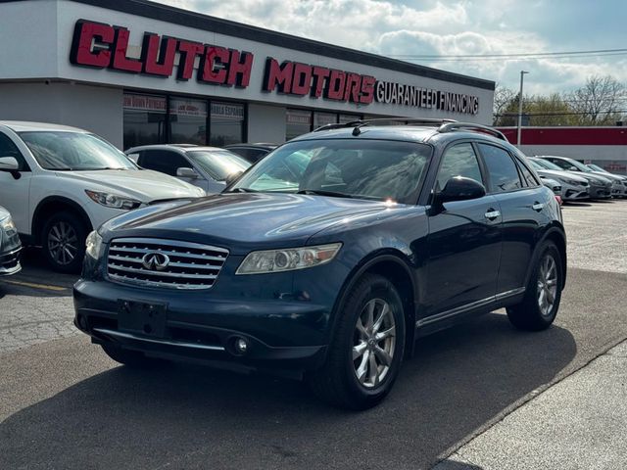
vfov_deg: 30.3
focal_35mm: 48
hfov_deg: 39.7
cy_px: 235
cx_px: 314
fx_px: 869
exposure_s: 1/4975
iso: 64
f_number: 1.78
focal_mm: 6.76
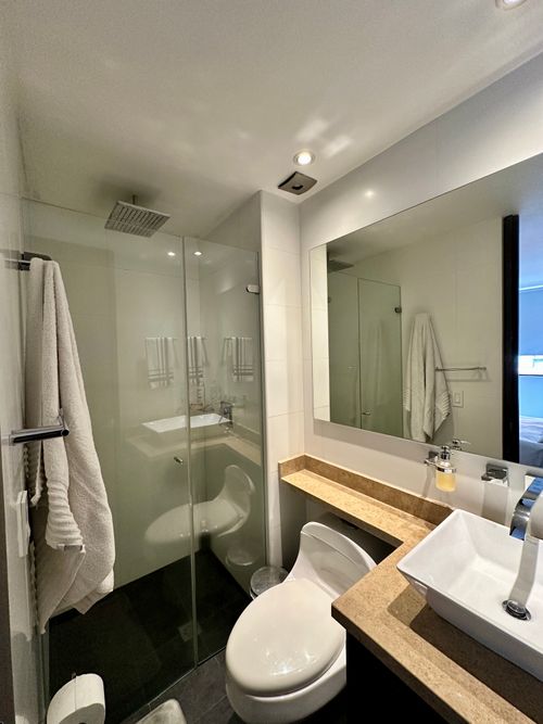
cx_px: 272
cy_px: 362
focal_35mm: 14
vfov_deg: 102.1
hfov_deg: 85.7
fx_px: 293
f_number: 2.2
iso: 250
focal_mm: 2.22
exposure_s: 1/60
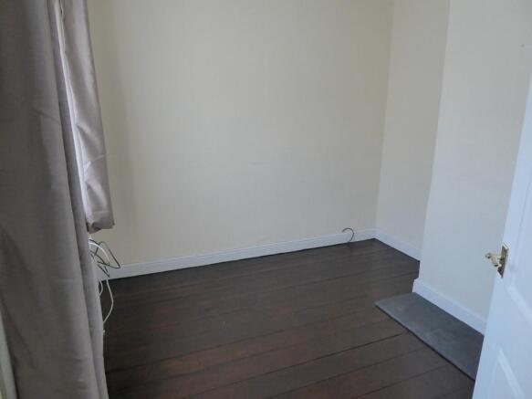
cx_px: 266
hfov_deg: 69.4
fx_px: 384
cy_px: 200
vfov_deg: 54.9
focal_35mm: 25
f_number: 3.3
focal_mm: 4.3
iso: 400
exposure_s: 1/50
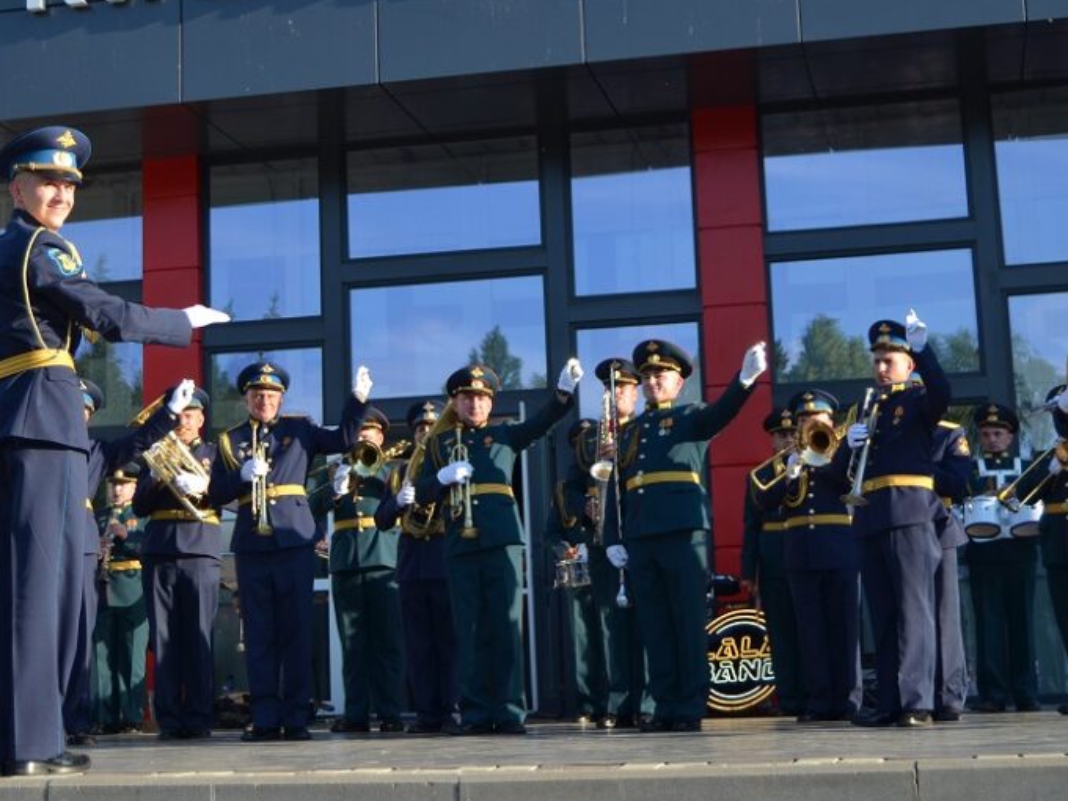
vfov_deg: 22.2
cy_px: 290
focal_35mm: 66
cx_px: 377
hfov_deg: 29.2
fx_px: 2036
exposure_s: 1/800
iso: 200
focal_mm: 26
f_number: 4.5
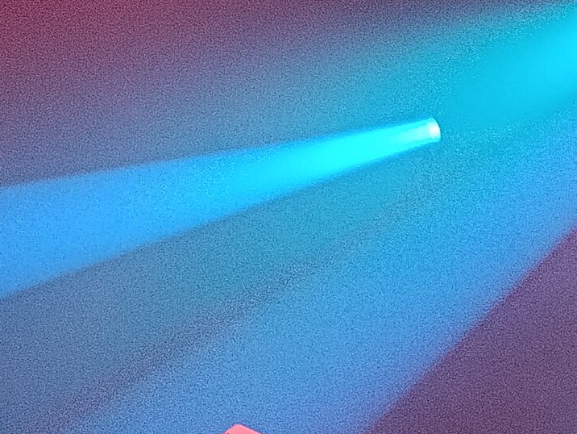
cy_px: 720
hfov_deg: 15.6
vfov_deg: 11.8
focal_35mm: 118
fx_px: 1968
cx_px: 802
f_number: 1.7
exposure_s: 1/25
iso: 500
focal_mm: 4.71
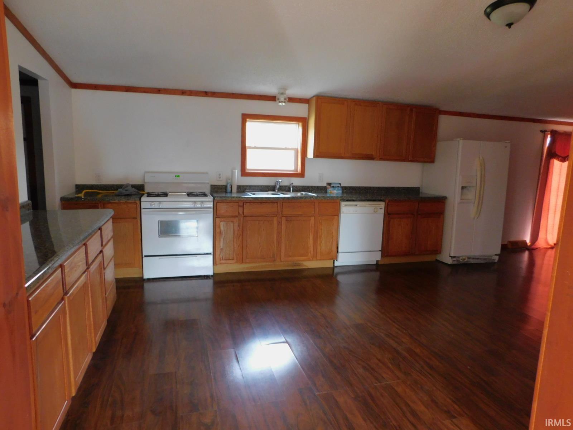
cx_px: 286
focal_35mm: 23
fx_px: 381
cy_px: 215
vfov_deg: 58.9
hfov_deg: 73.9
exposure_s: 1/30
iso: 400
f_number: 3
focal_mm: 4
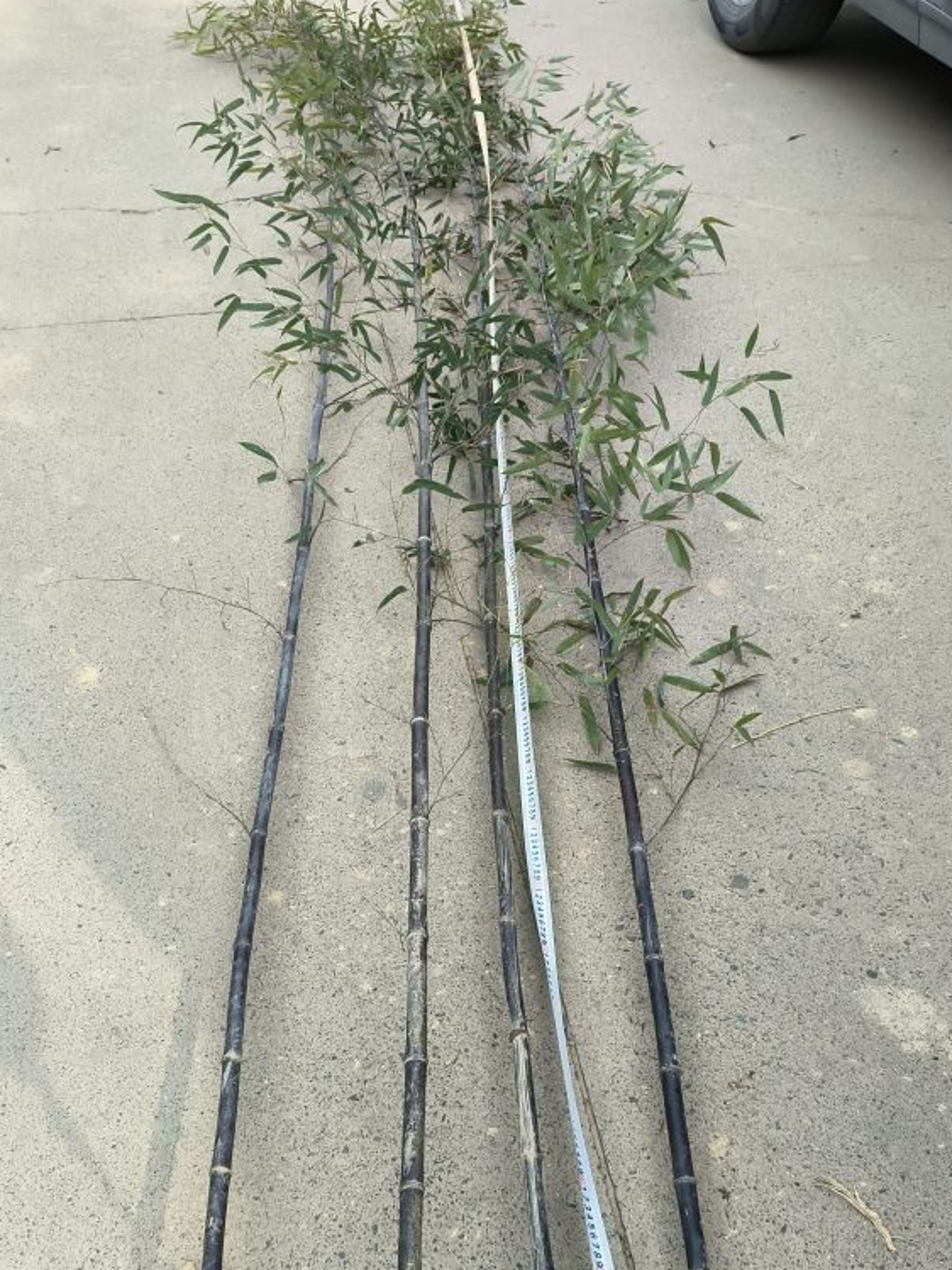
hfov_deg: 38.6
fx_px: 1358
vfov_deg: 49.6
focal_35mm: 37
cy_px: 802
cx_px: 429
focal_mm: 4.84
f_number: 1.8
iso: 80
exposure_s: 1/427
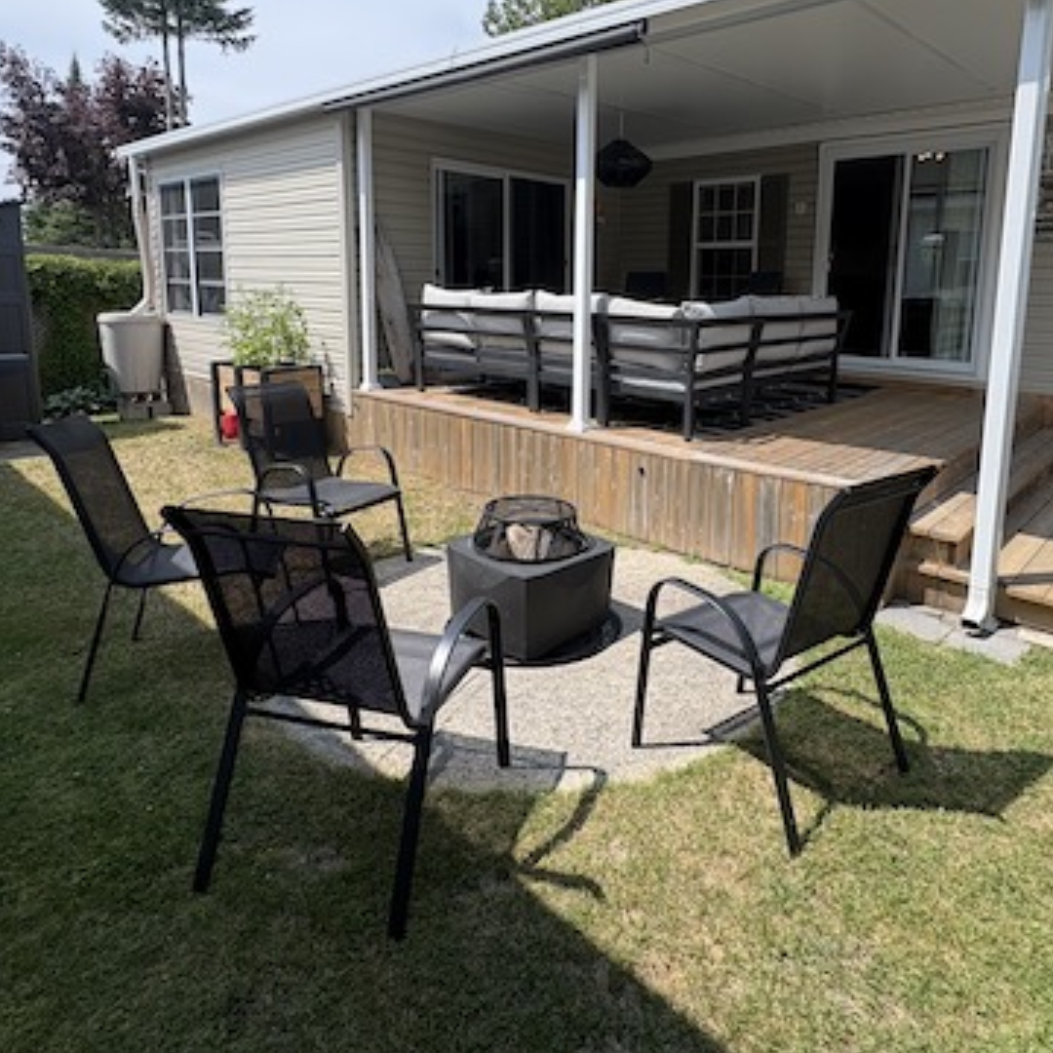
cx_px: 608
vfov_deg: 68.6
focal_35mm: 22
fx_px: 757
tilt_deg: -8.1
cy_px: 401
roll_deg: -1.0
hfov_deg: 69.2
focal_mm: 2.22
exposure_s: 1/1178
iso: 50
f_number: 2.2
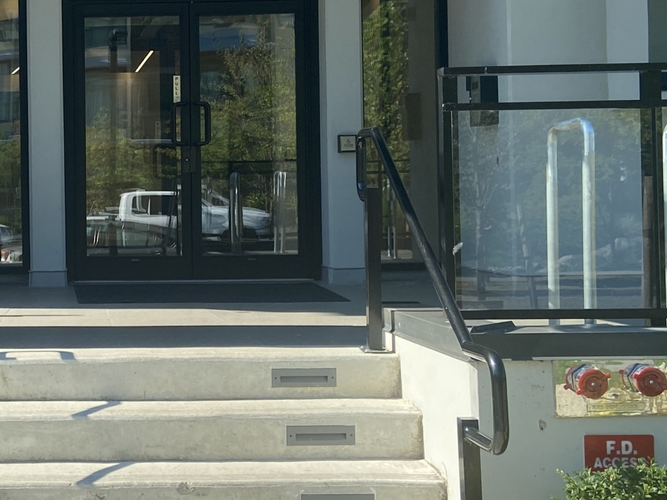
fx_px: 1310
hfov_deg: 27.3
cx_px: 33
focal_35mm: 68
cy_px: 189
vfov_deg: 21.6
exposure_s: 1/1082
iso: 32
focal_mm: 4.25
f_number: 1.8
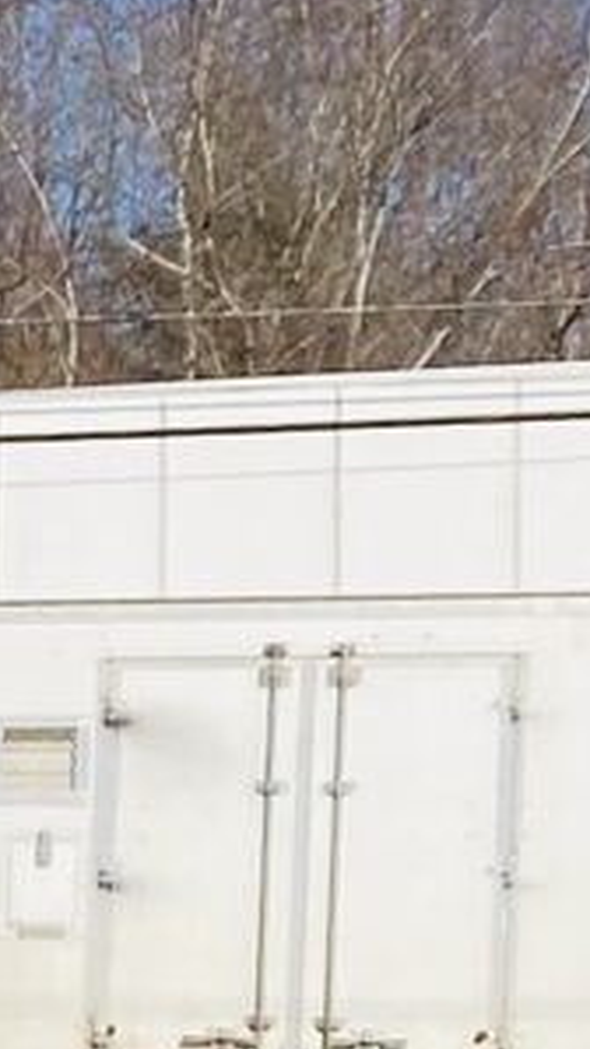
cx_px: -2767
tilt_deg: +0.5
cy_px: 1109
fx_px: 5456
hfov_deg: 4.7
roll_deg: +0.9
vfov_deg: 10.9
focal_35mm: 196
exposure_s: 1/2525
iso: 20
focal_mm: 3.99
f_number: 1.8
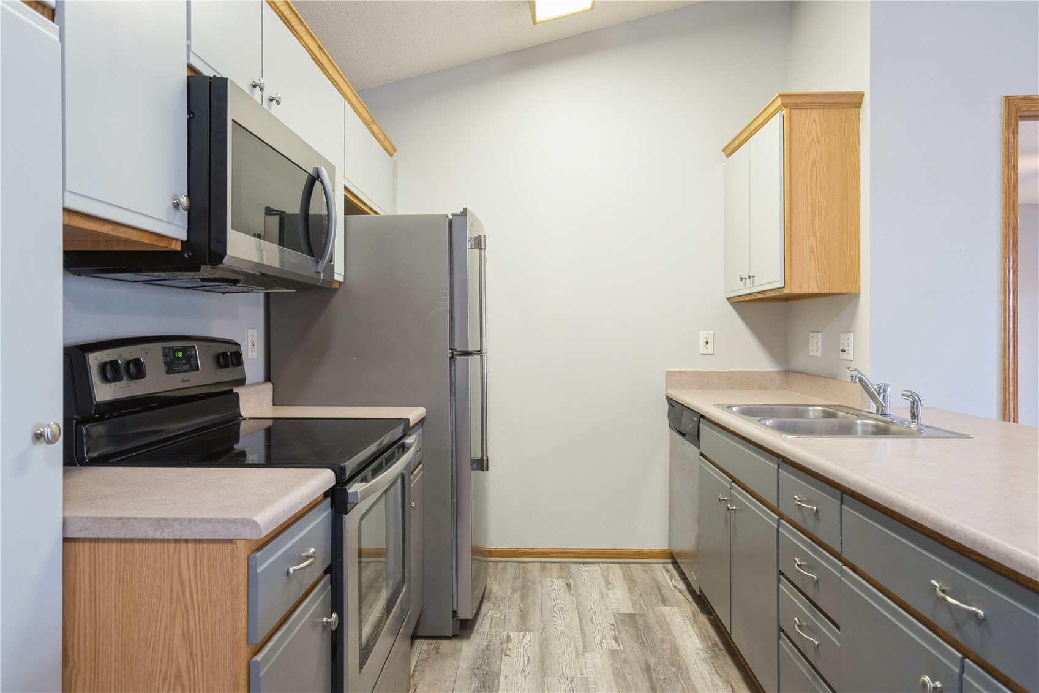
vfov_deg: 57.2
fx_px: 635
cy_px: 346
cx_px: 520
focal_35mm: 22
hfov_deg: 78.6
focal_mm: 22
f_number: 8
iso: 800
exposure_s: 1/6
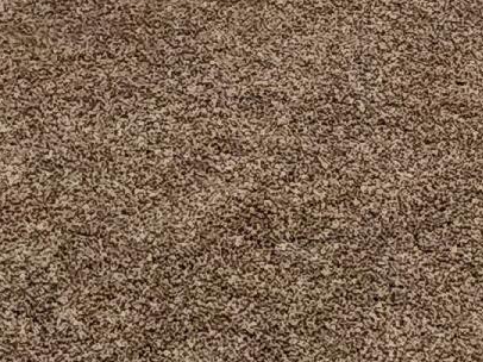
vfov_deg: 7.5
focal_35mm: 170
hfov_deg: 11.4
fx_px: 2371
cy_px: -775
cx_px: 560
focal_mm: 6.4
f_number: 1.8
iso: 1000
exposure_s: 1/120
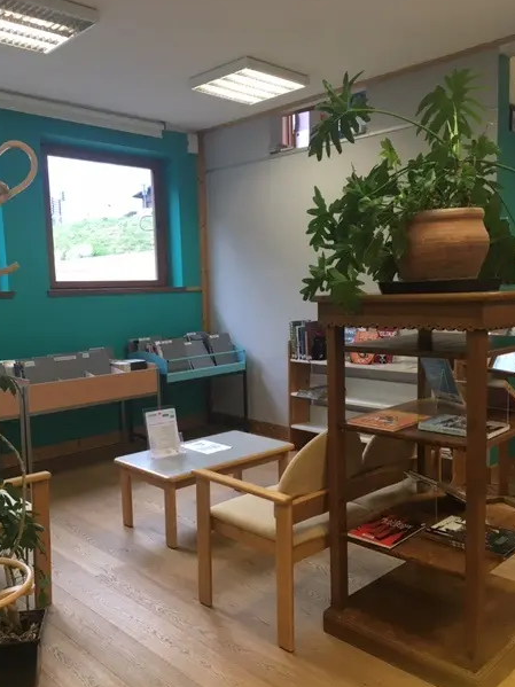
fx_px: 615
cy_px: 359
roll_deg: +1.5
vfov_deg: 58.3
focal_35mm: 31
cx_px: 247
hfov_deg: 45.4
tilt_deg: -4.0
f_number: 2.2
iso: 50
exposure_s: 1/33
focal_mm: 4.15
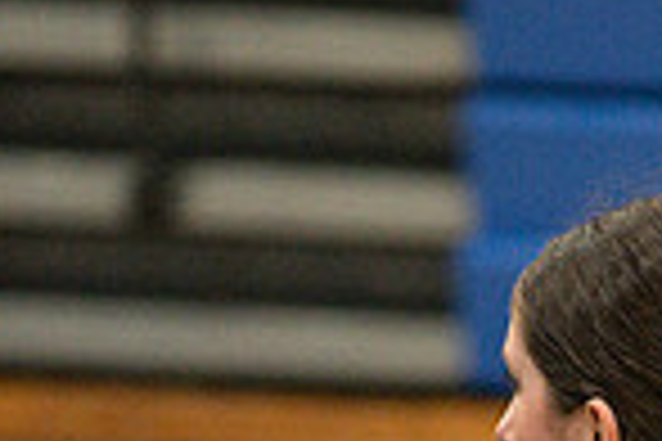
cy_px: 890
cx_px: 617
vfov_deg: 1.3
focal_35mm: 1085
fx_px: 19950
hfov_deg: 1.9
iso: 5600
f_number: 4
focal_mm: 200
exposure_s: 1/500
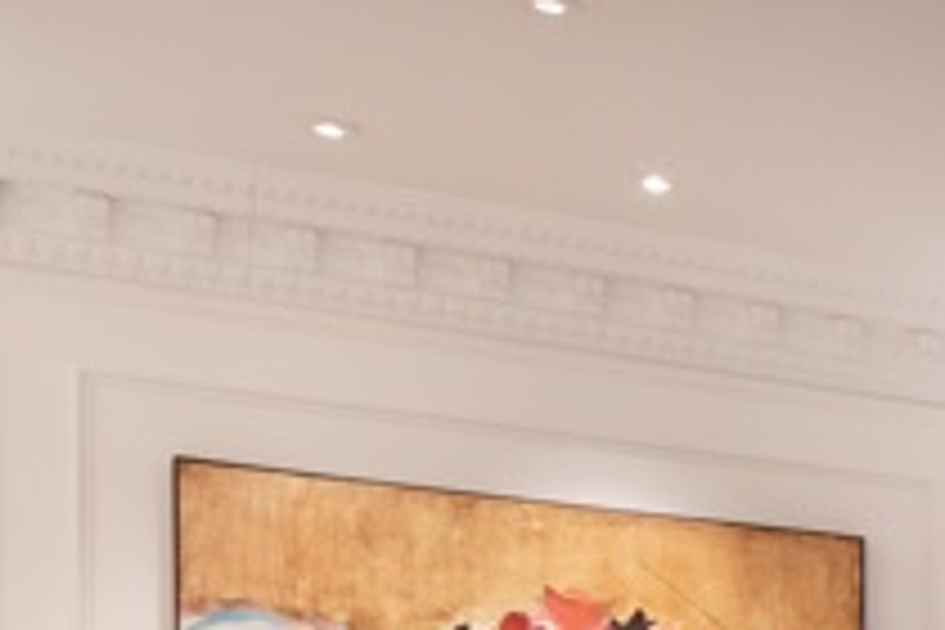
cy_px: 1224
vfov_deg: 11.6
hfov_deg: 14.6
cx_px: 2066
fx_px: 2809
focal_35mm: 107
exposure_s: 2.5
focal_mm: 17
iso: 100
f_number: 11
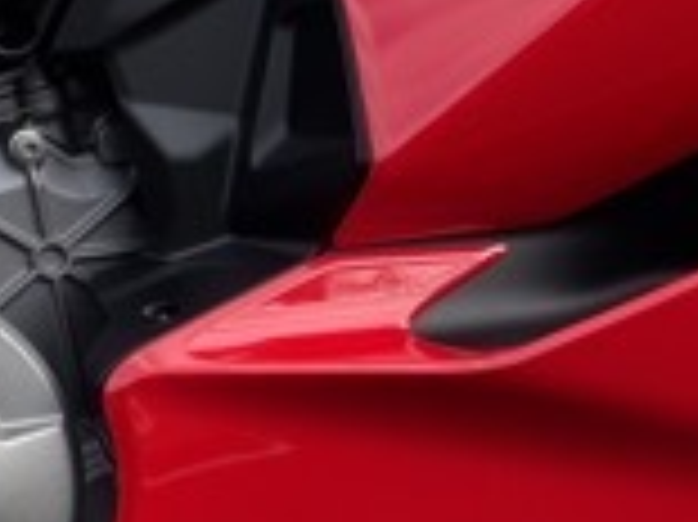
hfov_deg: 9.8
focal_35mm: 159
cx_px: -1319
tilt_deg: -12.6
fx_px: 3204
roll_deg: -1.1
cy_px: -112
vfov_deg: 9.2
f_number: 1.78
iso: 64
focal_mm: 6.76
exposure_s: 1/1106
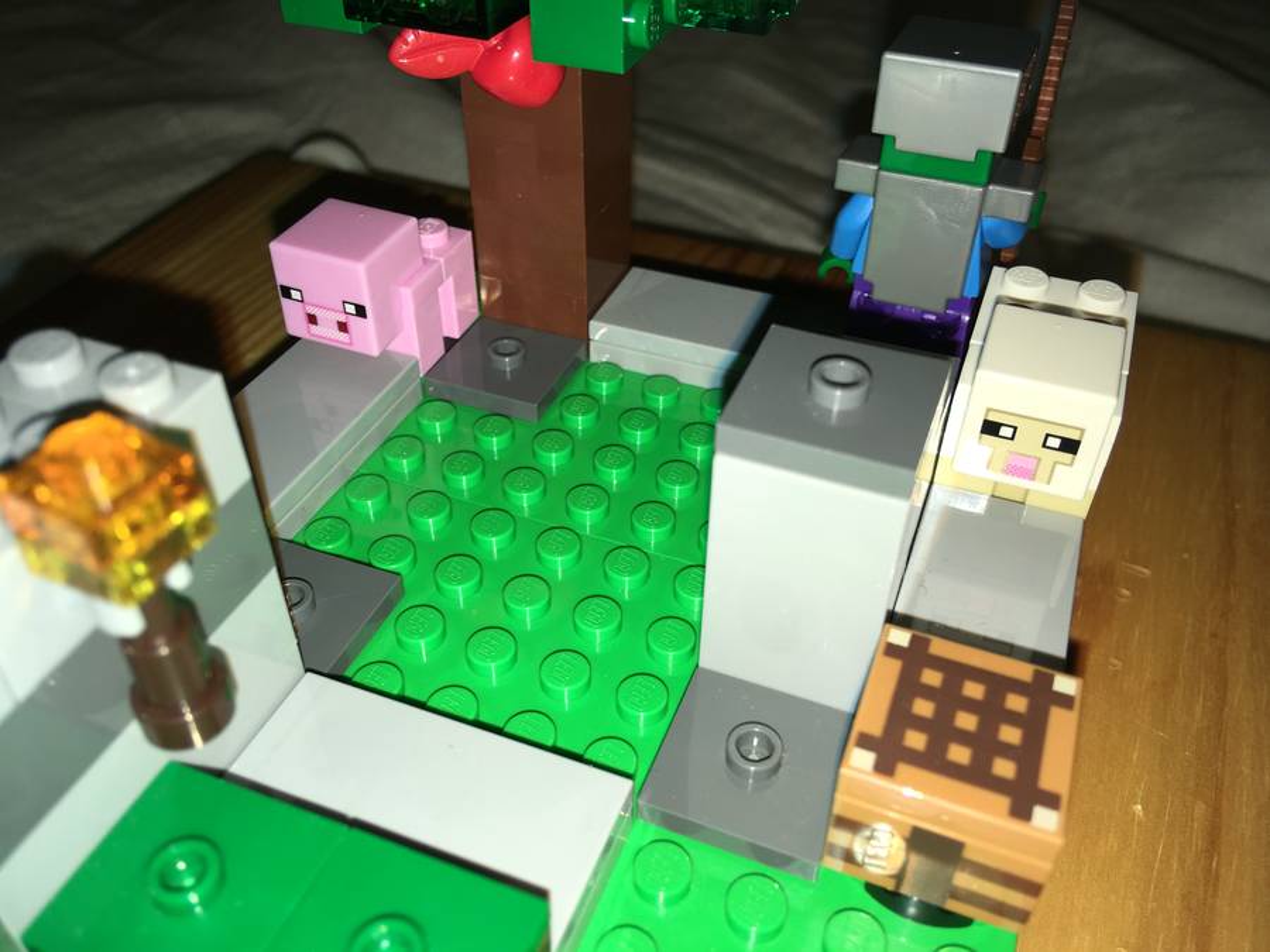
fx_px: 1064
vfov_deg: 48.2
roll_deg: +0.2
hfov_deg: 61.7
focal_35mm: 29
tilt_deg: -38.7
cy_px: 476
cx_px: 635
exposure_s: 1/199
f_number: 2.2
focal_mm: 4.15
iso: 25
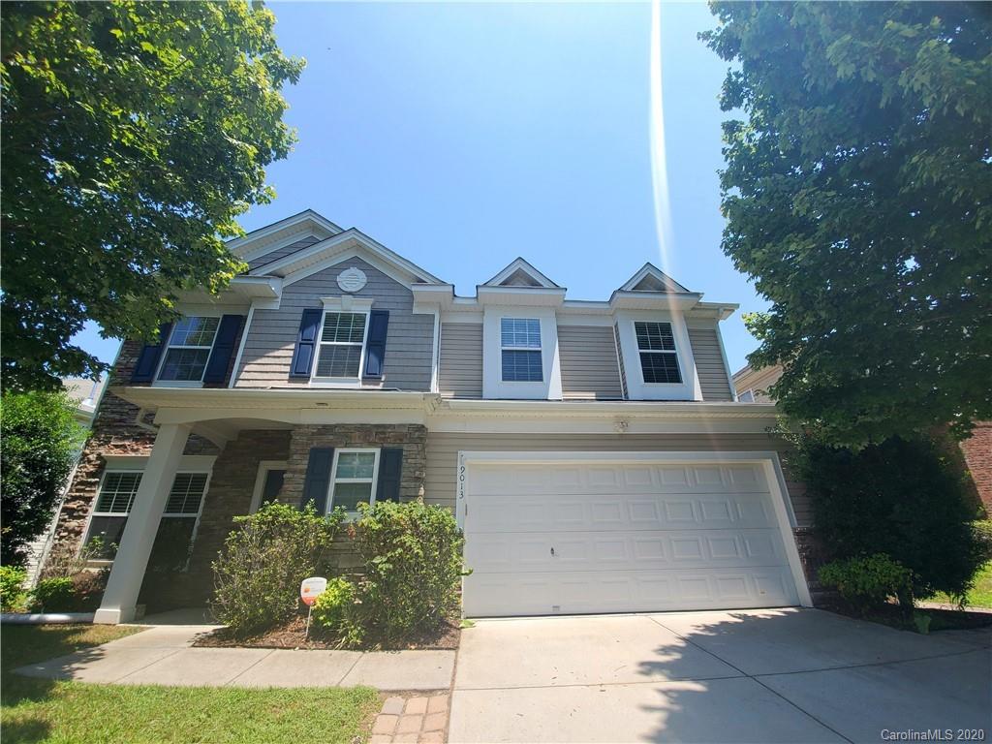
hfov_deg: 106.2
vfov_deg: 89.9
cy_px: 372
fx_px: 373
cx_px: 496
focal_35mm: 13
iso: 50
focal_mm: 1.8
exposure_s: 1/748
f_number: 2.2
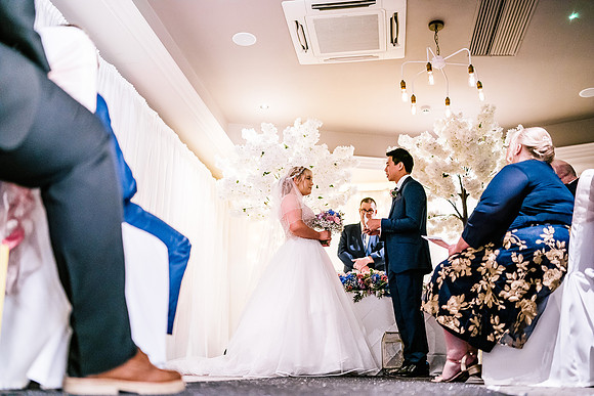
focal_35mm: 35
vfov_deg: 37.9
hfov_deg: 54.4
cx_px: 297
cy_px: 198
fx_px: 578
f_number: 1.4
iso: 2500
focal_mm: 35
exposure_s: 1/250
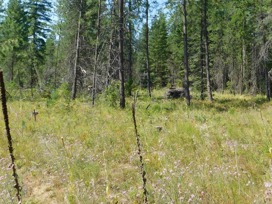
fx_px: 314
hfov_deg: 46.0
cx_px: 185
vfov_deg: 35.5
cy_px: 65
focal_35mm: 40
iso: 125
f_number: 3
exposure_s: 1/800
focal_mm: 4
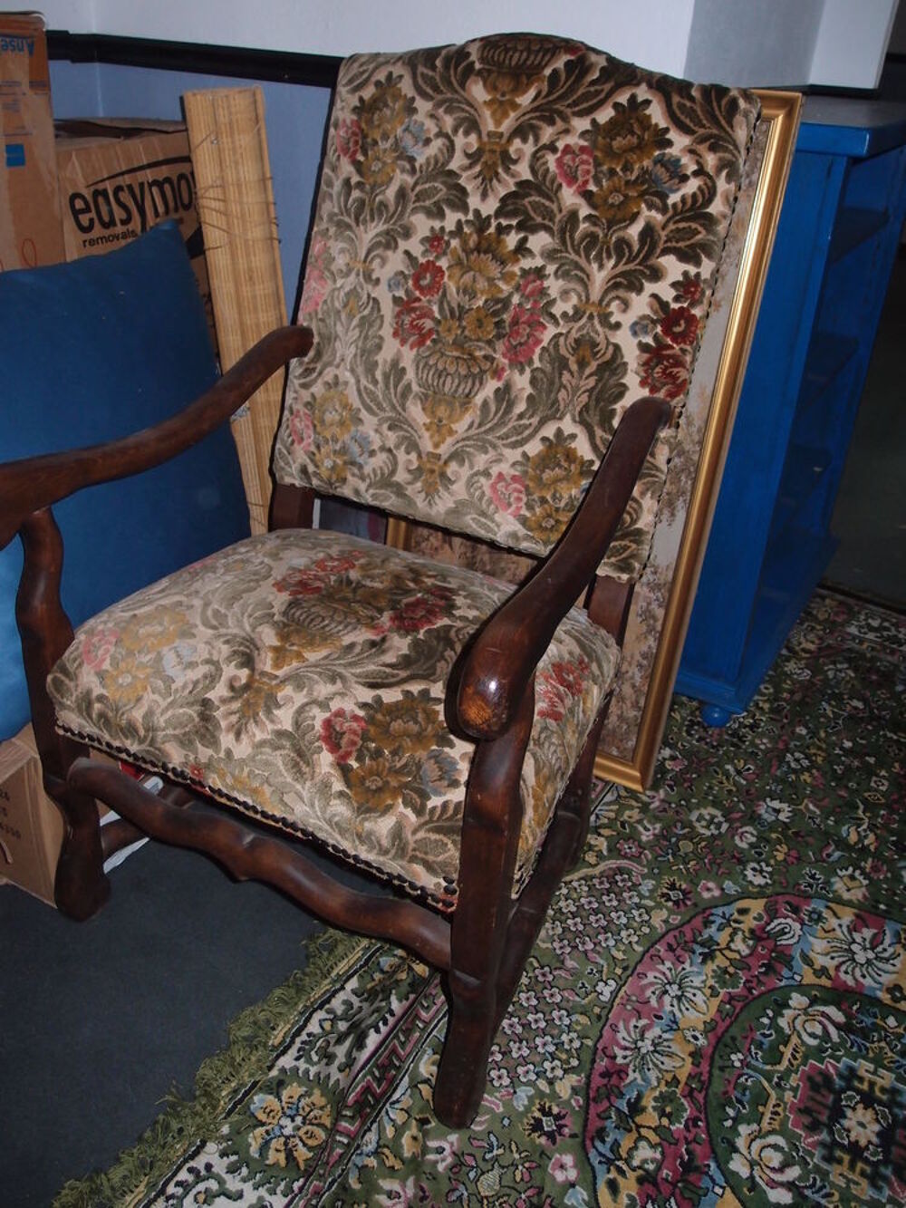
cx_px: 453
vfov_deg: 63.4
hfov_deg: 49.8
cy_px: 604
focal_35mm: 28
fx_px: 977
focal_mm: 6
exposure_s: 1/30
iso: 200
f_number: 1.8
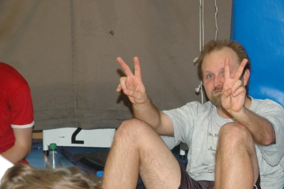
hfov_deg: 13.4
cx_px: 204
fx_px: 1206
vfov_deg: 8.9
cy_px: 125
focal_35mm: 153
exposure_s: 1/60
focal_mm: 70
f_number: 5.6
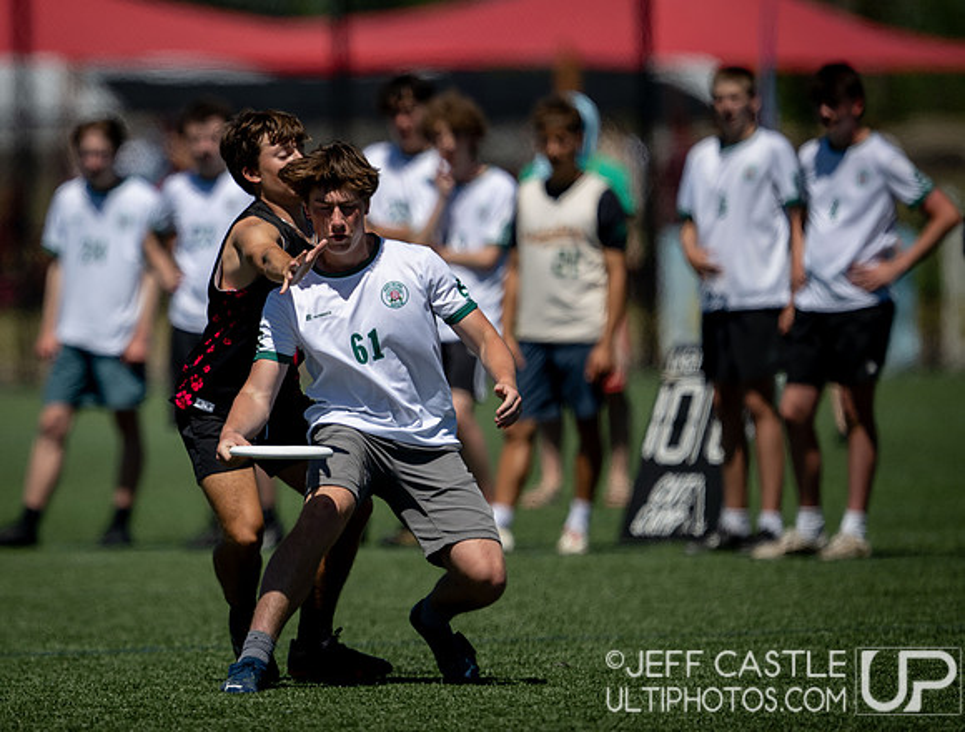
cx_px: 237
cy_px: 364
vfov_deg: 2.5
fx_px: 16941
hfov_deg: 3.3
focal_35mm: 605
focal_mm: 400
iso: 64
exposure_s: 1/4000
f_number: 2.8
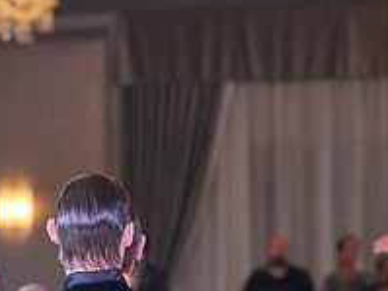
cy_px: 545
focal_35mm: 295
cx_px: 104
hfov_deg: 6.7
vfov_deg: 5.0
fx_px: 3305
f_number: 4
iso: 5000
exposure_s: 1/400
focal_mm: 105
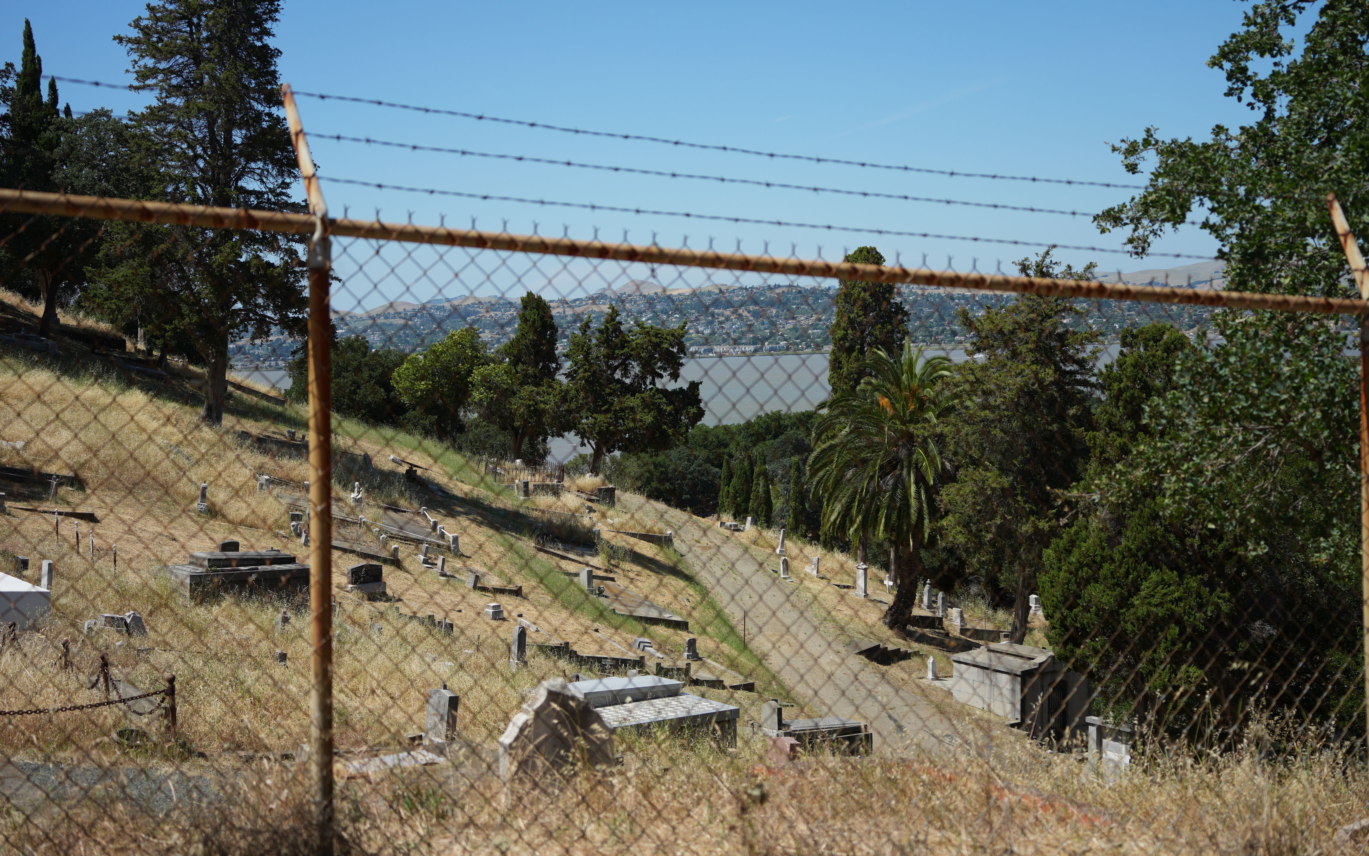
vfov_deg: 25.3
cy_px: 426
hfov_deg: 39.6
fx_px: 1903
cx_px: 684
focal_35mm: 51
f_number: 4.5
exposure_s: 1/1250
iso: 160
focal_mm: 50
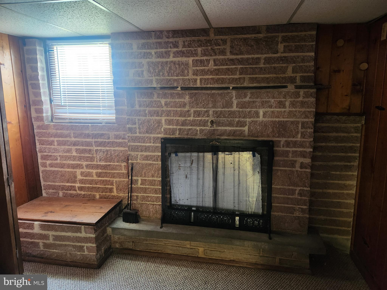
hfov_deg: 73.9
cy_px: 145
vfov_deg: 58.9
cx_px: 194
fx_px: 257
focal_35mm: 23
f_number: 1.8
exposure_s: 1/24
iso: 640
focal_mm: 5.4
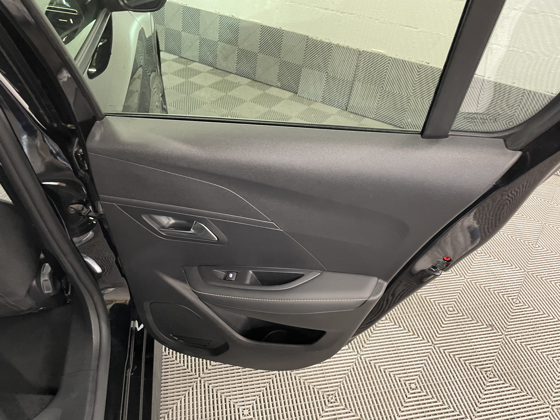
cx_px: 280
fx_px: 421
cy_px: 210
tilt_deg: -40.7
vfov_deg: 53.1
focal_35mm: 26
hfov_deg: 67.3
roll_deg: -0.1
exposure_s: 1/33
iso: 400
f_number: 1.6
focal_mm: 4.2
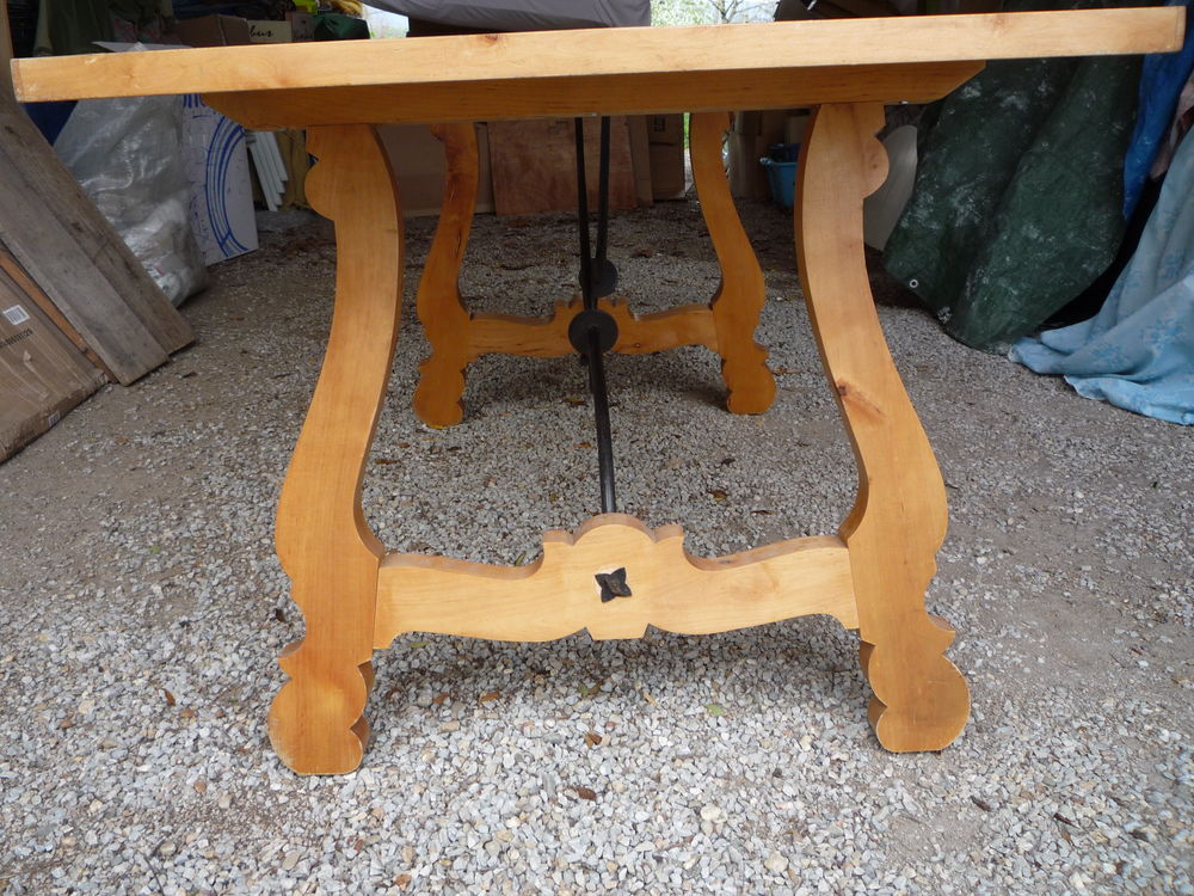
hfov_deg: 60.0
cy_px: 448
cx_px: 597
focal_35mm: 30
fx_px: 1035
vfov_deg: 46.8
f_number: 3.3
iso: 100
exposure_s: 1/80
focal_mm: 5.2
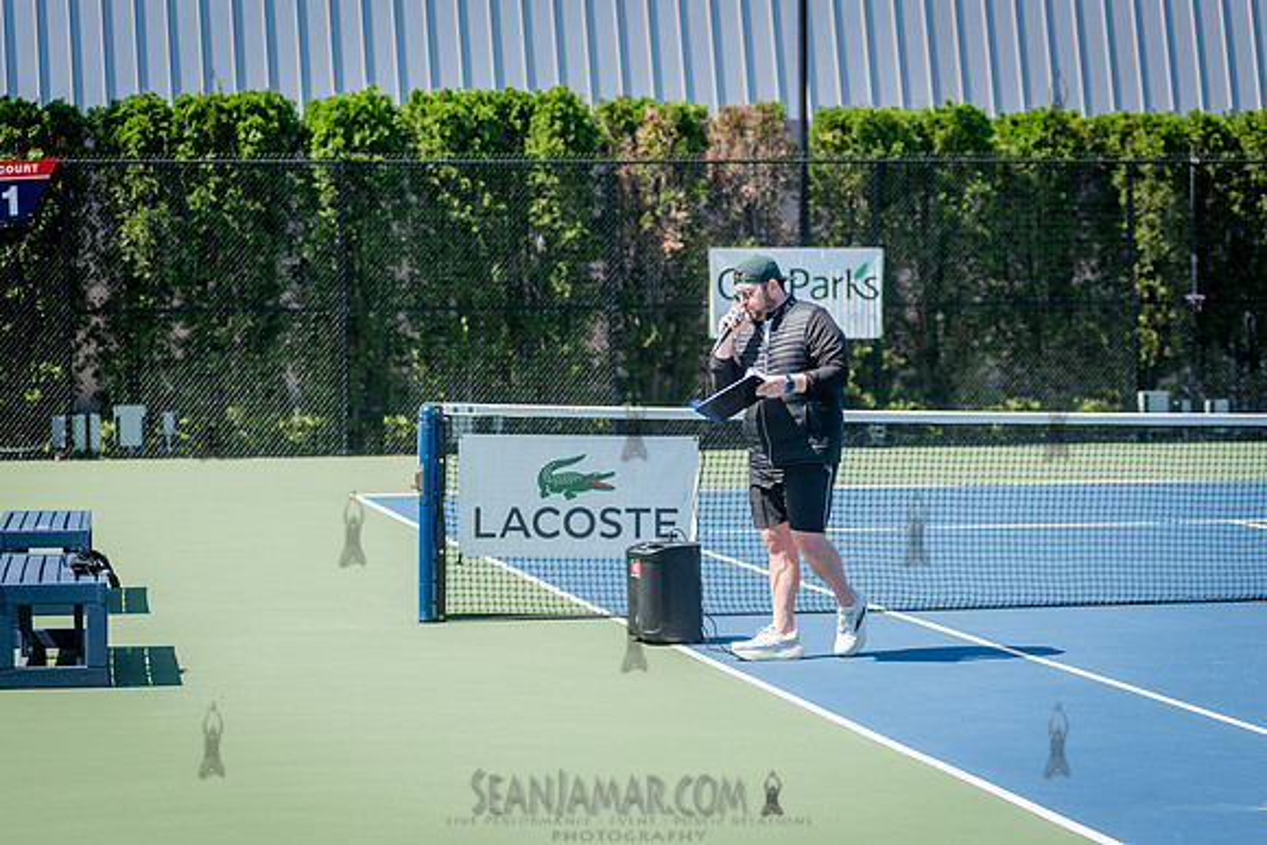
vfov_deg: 12.6
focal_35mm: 108
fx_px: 3814
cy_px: 431
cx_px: 651
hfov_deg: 18.9
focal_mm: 100
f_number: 3.5
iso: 200
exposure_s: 1/1250
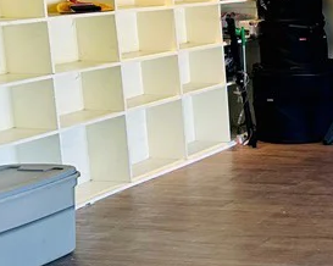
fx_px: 867
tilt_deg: -11.0
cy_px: 131
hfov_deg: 19.7
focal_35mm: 88
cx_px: 456
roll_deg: +0.6
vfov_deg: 17.4
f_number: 1.78
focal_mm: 6.86
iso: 125
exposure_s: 1/60
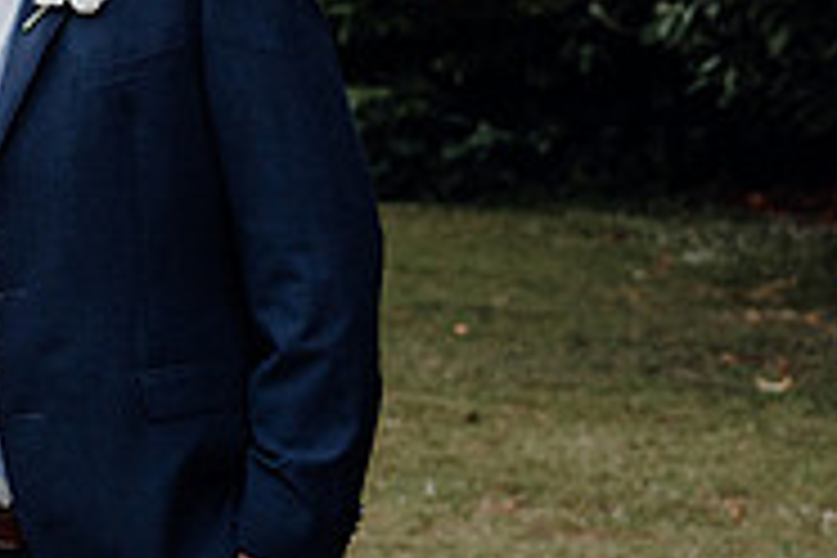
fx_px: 3255
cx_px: -202
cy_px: 169
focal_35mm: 140
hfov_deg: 14.2
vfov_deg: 9.8
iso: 2500
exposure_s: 1/160
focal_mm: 45
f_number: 3.5
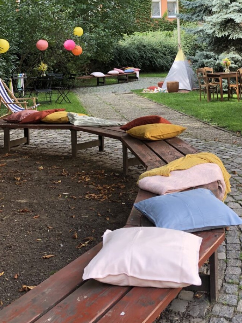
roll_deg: +2.5
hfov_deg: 29.4
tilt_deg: -0.7
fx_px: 457
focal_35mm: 49
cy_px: 61
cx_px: 168
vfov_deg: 37.4
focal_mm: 3.99
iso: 32
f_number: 1.8
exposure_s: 1/120
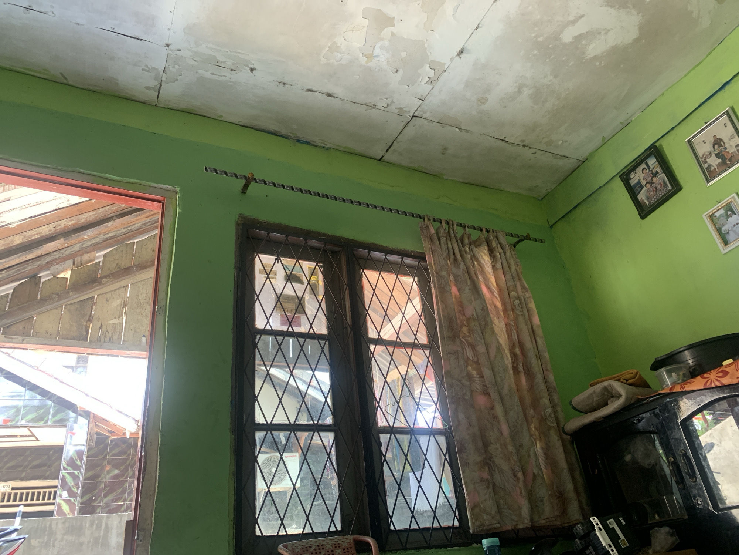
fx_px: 555
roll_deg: +5.8
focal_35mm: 26
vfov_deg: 53.1
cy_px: 278
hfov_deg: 67.3
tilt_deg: +30.6
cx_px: 370
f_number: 1.8
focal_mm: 4.25
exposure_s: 1/60
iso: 125
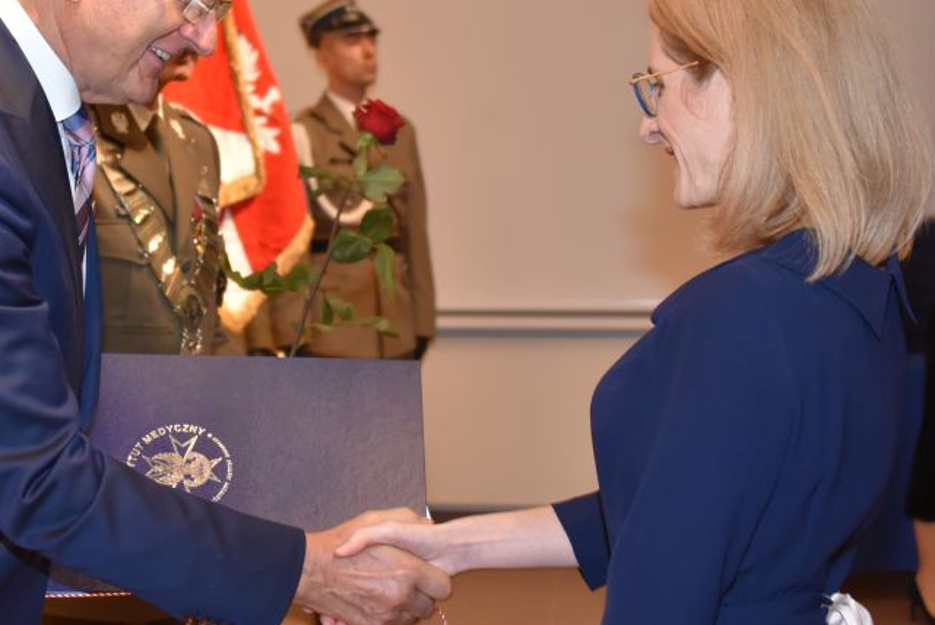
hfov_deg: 28.0
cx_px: 355
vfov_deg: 18.9
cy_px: 221
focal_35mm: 72
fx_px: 1872
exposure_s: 1/60
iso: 2200
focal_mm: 45
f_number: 4.2
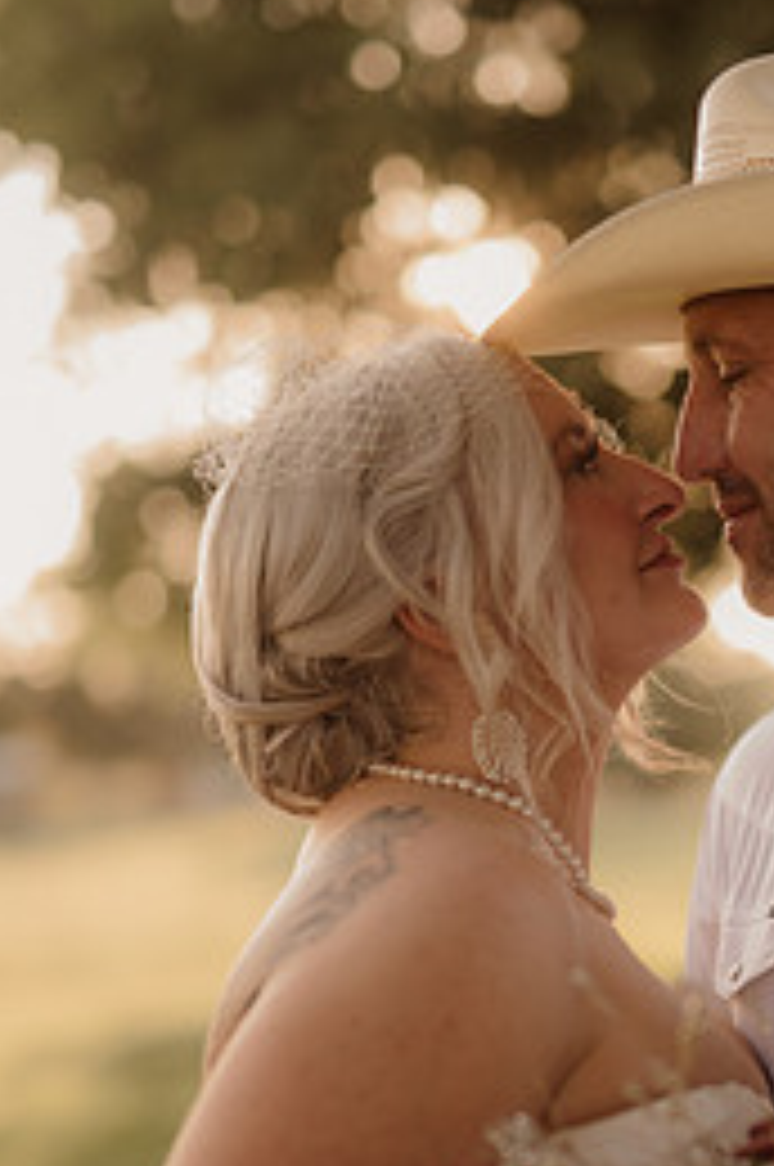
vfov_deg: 23.2
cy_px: 869
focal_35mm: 87
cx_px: 666
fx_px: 2813
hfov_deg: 15.5
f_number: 2.8
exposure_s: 1/640
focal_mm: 50
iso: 200
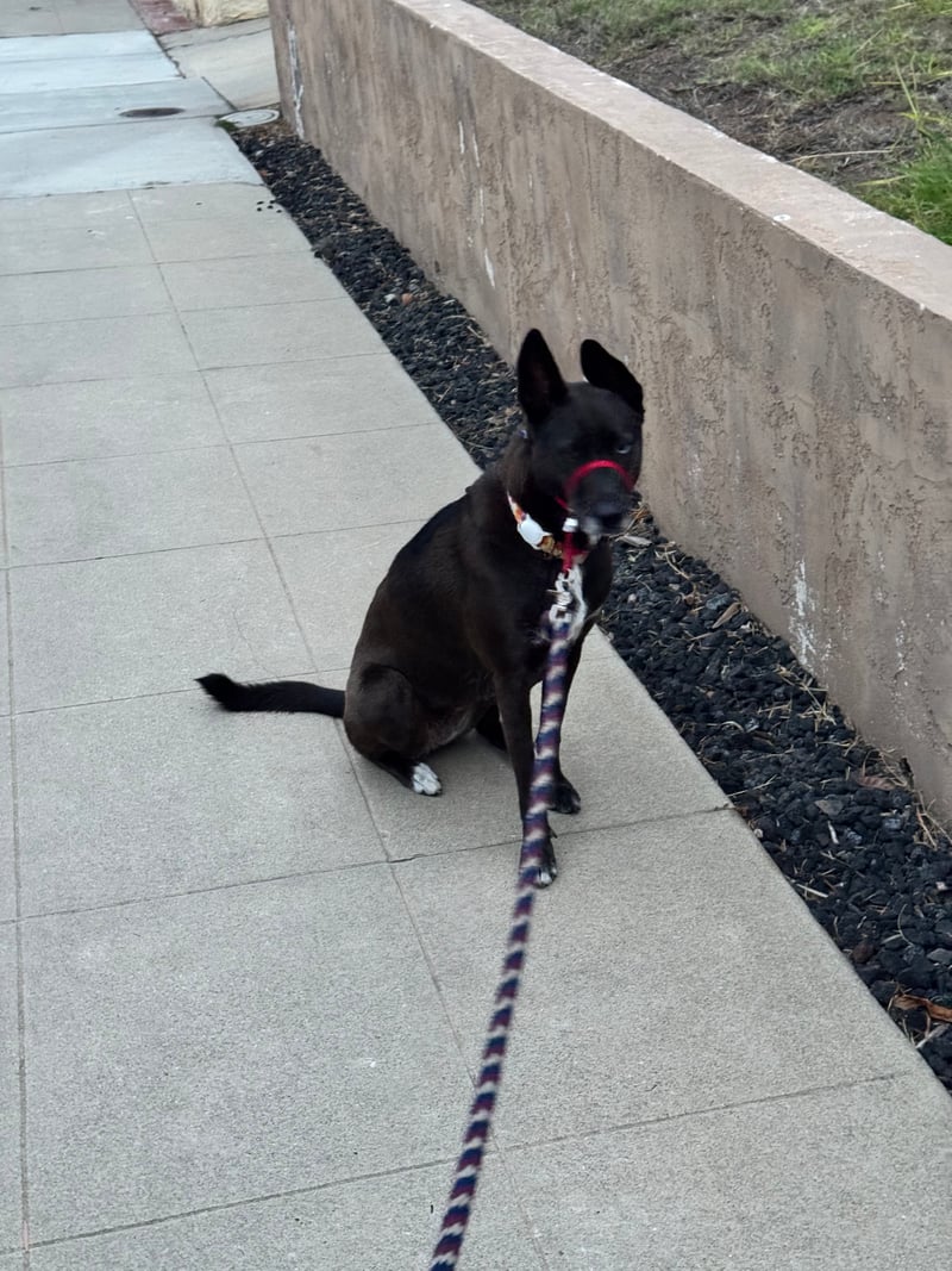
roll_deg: +1.8
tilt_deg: -23.5
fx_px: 1760
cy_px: 636
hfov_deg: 30.3
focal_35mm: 48
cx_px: 476
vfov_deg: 39.7
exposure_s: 1/29
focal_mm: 6.76
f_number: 1.78
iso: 800
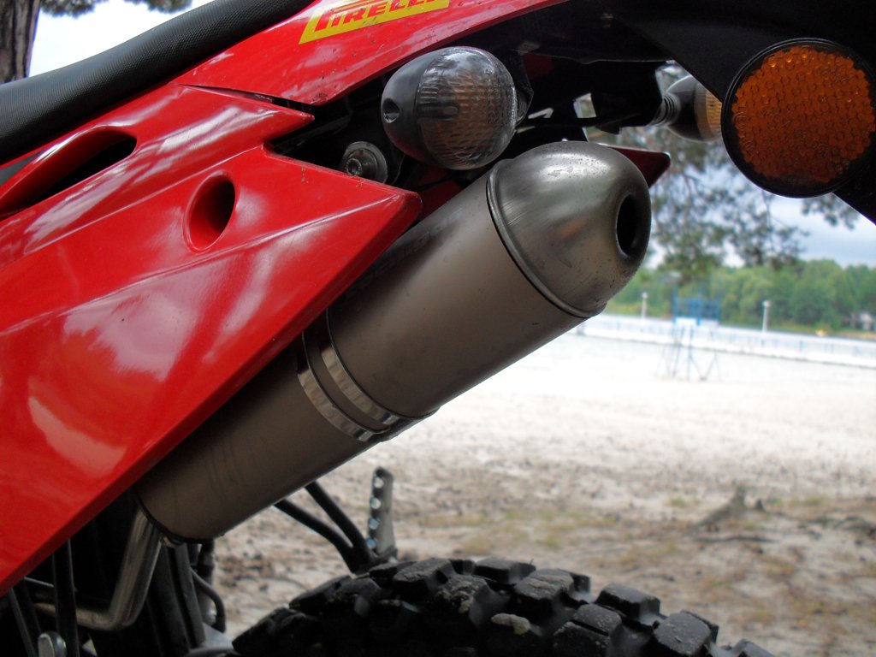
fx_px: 962
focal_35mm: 38
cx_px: 438
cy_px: 328
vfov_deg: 37.7
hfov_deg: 49.0
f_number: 2.8
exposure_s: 1/180
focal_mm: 6.3
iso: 80
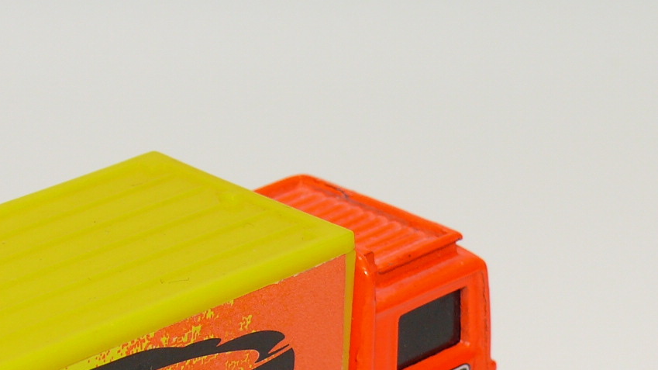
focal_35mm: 152
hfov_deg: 14.1
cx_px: 111
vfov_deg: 7.9
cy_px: 434
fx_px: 2651
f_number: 4
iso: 100
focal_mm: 11.3
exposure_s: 1/30
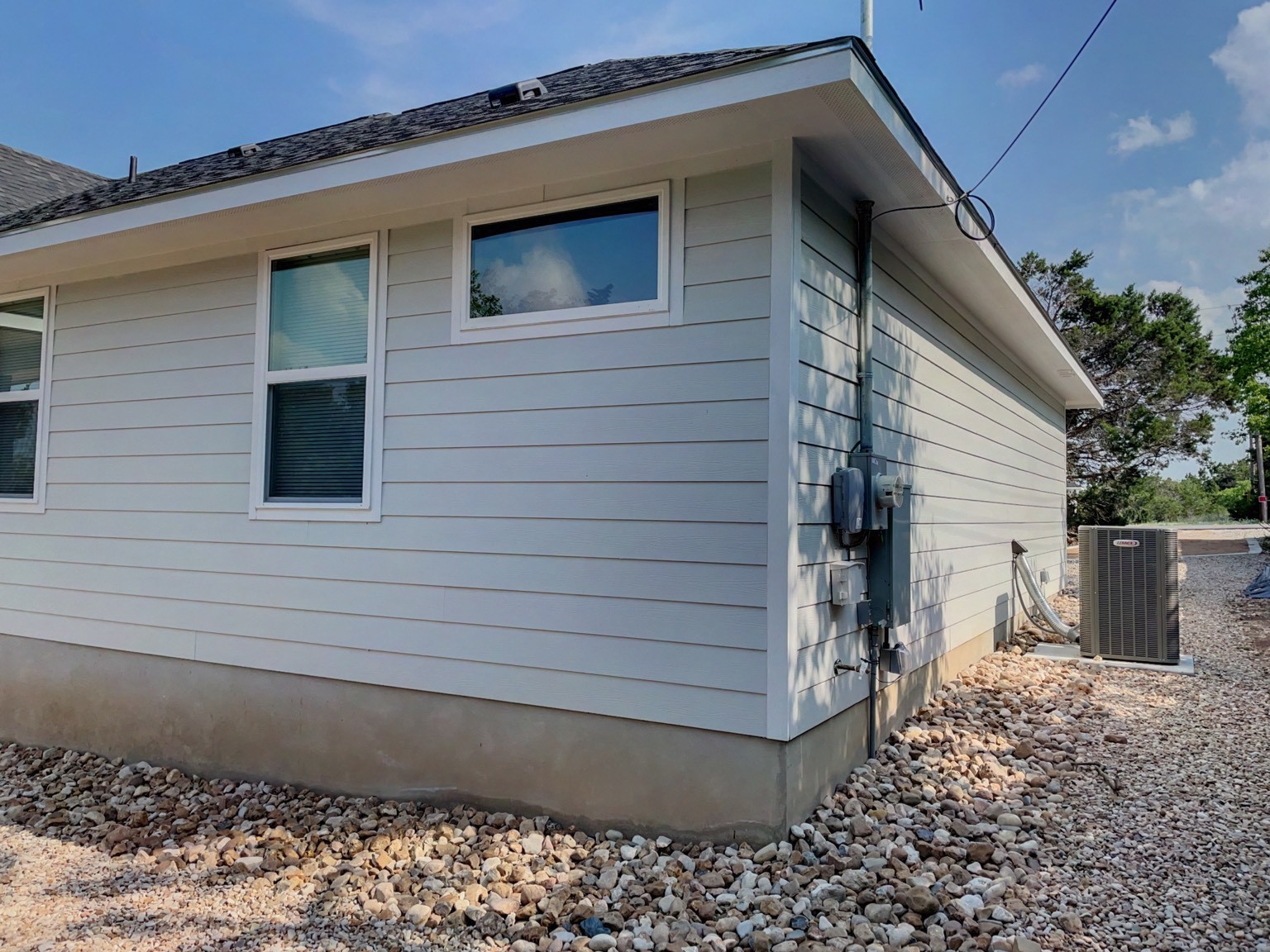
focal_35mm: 26
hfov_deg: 67.3
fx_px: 954
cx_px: 635
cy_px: 476
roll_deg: -1.3
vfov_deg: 53.1
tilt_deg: +3.2
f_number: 1.6
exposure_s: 1/3205
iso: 50
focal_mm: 4.2
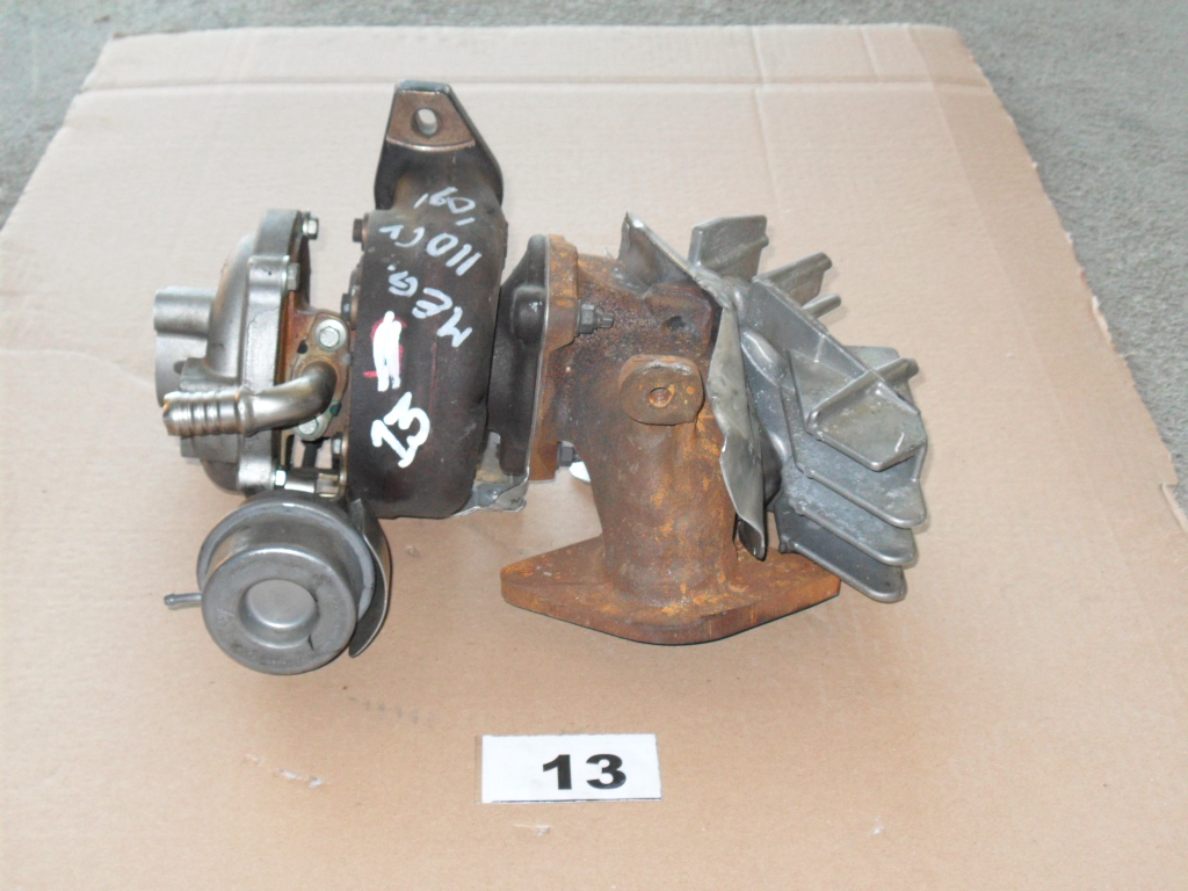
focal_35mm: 55
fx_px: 1888
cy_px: 446
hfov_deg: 34.9
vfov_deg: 26.6
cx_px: 594
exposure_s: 1/45
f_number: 3.9
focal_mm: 9.9
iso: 200
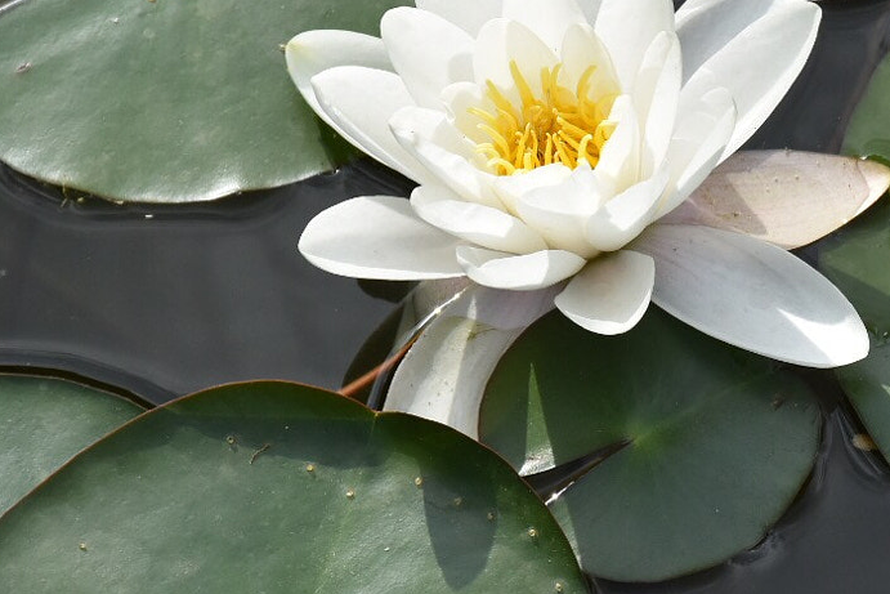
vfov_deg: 2.8
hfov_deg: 4.2
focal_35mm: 486
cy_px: 306
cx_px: 641
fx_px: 12017
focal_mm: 140
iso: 560
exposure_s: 1/1000
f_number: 8
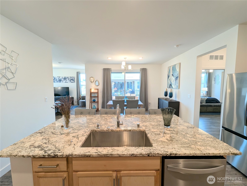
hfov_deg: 106.1
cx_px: 124
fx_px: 93
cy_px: 93
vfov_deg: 90.0
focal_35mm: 13
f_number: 2.2
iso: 87
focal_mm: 1.95
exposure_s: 1/120
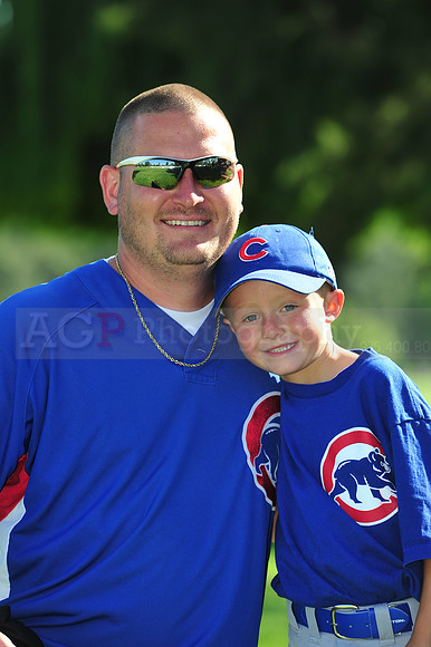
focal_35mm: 200
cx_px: 216
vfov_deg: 10.3
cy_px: 324
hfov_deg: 6.9
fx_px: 3596
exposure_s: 1/400
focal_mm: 200
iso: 200
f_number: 5.6
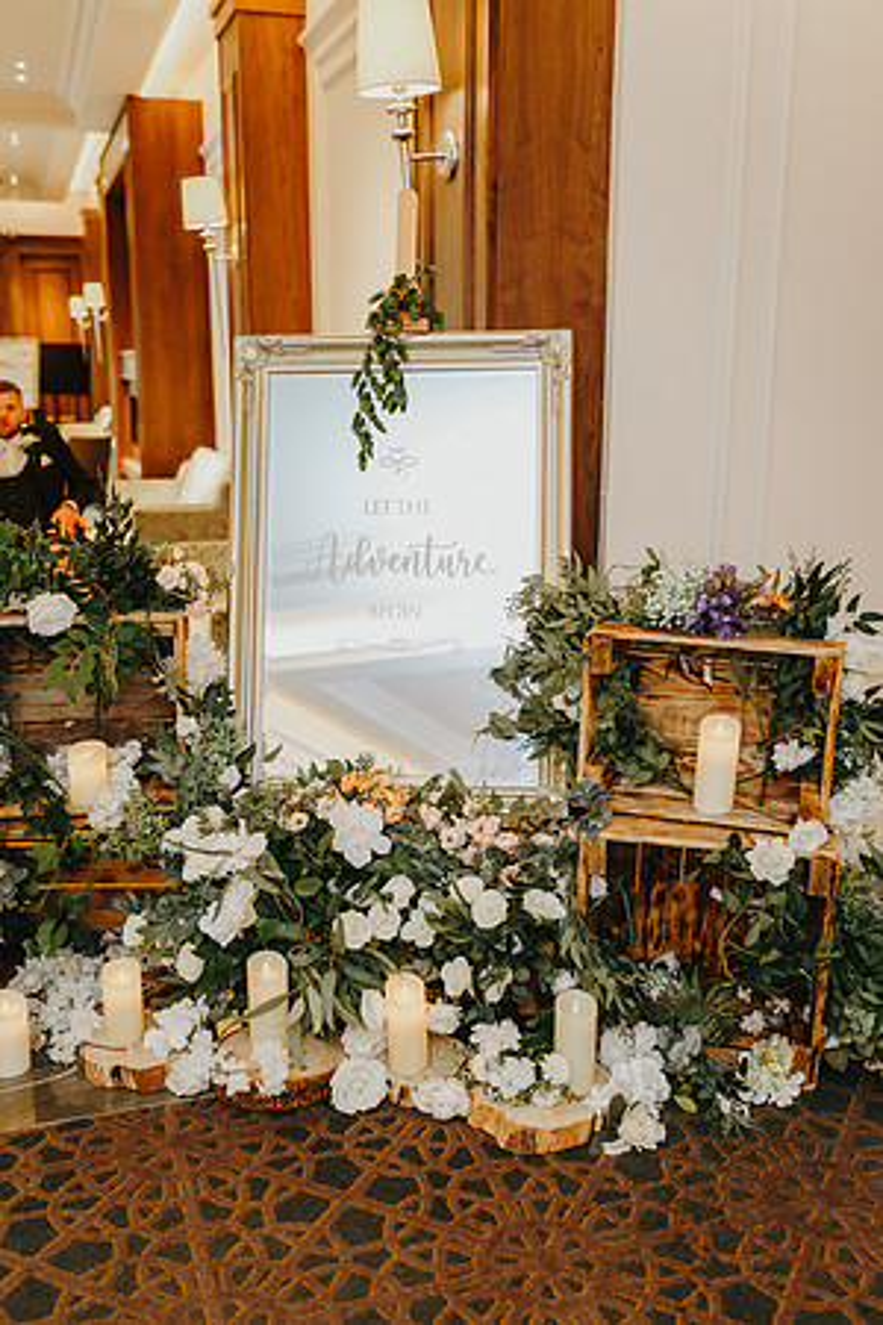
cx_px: 442
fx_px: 1288
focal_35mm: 35
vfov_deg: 54.4
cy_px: 662
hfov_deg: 37.9
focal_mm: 35
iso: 4000
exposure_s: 1/200
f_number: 2.2
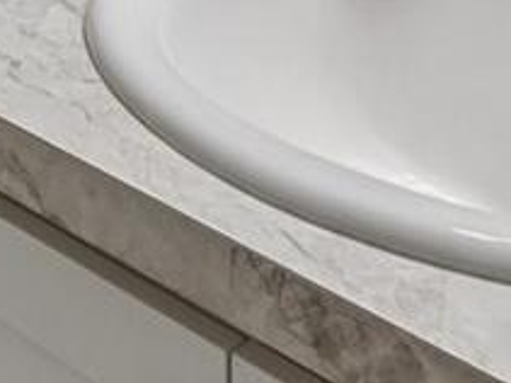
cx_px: -148
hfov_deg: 18.0
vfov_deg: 11.3
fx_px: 1505
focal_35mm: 102
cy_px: -611
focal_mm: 14
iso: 400
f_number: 8
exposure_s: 1/20
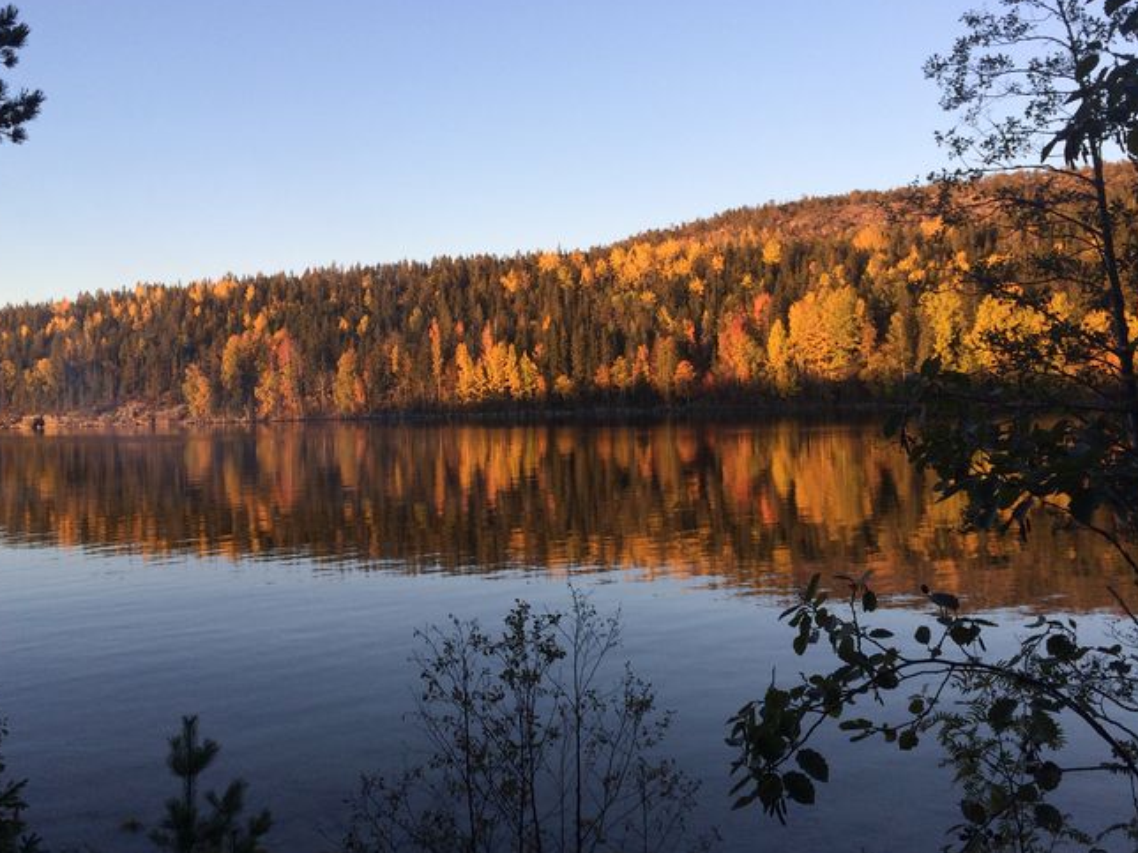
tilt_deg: +0.8
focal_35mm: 36
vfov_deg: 39.6
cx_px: 539
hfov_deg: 51.3
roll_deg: +2.1
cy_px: 366
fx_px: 1183
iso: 32
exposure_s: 1/402
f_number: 2.2
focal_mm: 4.15
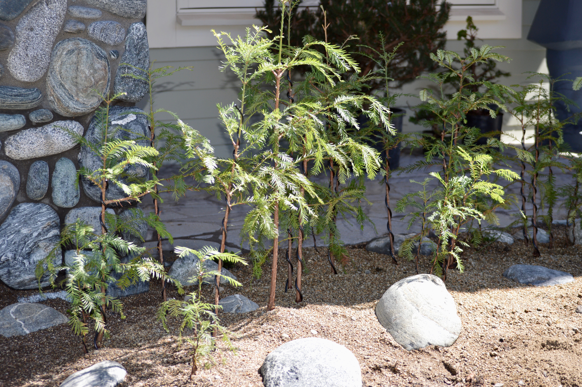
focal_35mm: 82
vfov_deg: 16.5
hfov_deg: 24.6
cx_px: 291
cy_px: 194
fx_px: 1333
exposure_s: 1/200
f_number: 4.5
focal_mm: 55
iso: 100
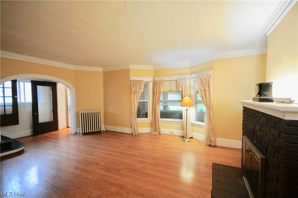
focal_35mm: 15
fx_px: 124
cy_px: 99
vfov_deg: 77.1
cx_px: 149
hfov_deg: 100.5
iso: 200
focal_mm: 10
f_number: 4
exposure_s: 1/10
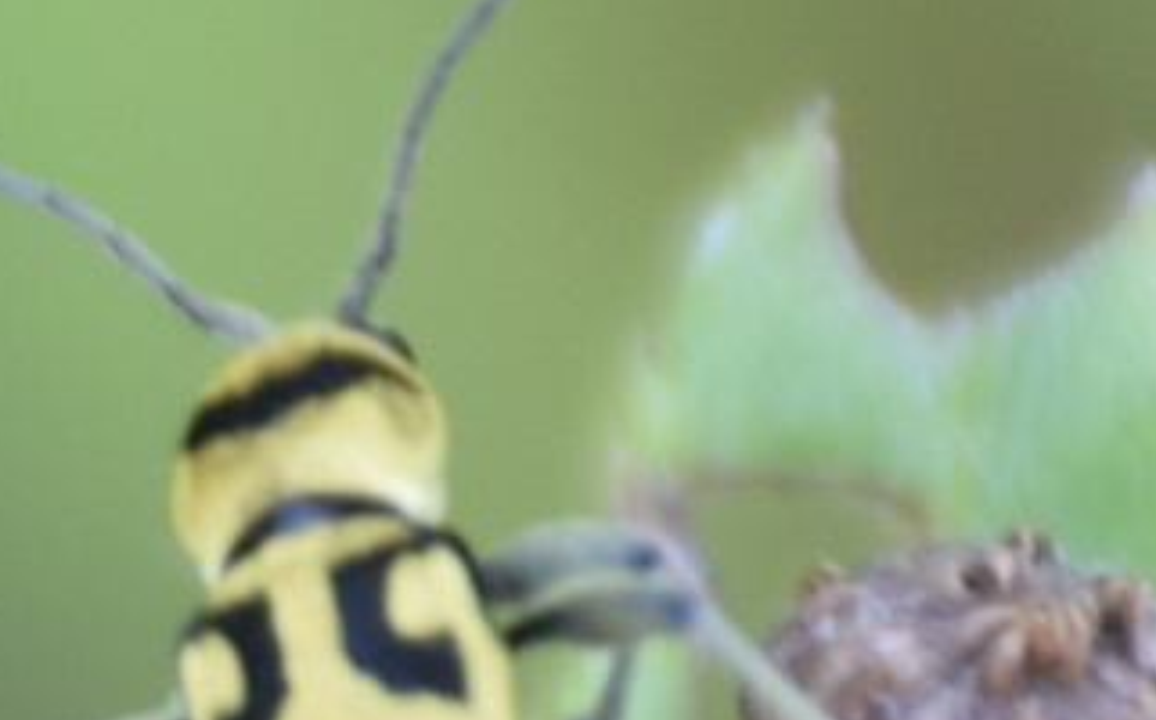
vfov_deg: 2.0
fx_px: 20177
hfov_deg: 3.3
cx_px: 205
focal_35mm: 641
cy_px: 796
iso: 320
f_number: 7.1
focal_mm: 140
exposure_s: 1/50
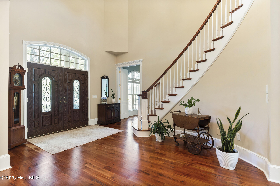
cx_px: 140
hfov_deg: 93.3
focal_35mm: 17
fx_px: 132
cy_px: 93
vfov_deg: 70.4
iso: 160
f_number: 8
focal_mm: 17
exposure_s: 1/2
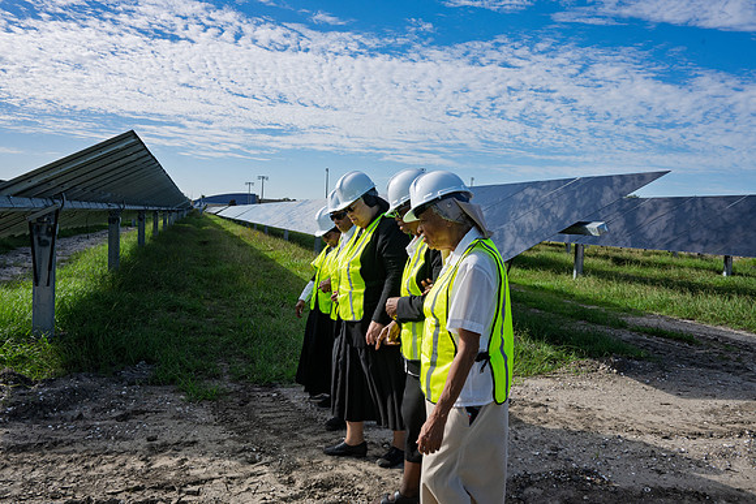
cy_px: 252
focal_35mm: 28
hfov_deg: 65.5
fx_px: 588
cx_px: 378
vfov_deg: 46.4
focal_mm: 28
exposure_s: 1/250
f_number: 14
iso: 200
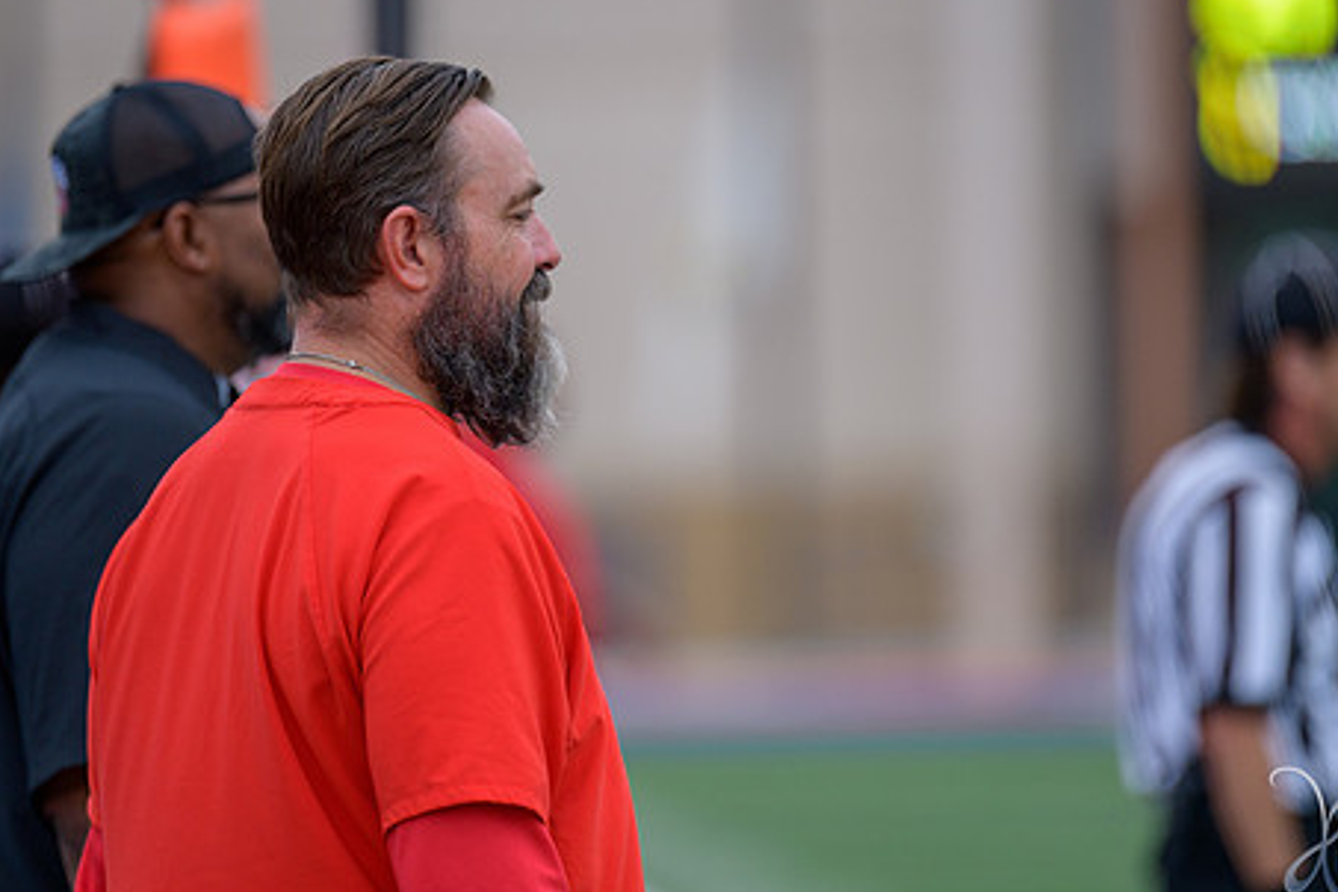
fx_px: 14271
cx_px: 730
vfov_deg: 3.6
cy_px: 412
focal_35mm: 384
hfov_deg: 5.4
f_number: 2.8
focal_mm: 300
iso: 280
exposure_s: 1/800
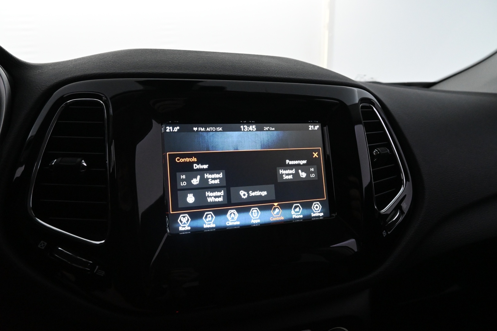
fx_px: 331
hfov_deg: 73.7
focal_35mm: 24
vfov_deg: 53.1
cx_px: 248
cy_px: 166
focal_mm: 16
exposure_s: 1/125
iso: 4000
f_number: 5.6
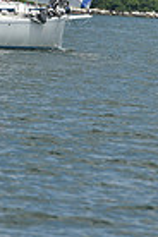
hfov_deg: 1.6
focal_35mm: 842
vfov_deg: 2.4
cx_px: 95
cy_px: -132
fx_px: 5543
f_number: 8
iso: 320
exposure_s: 1/2000
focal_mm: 200
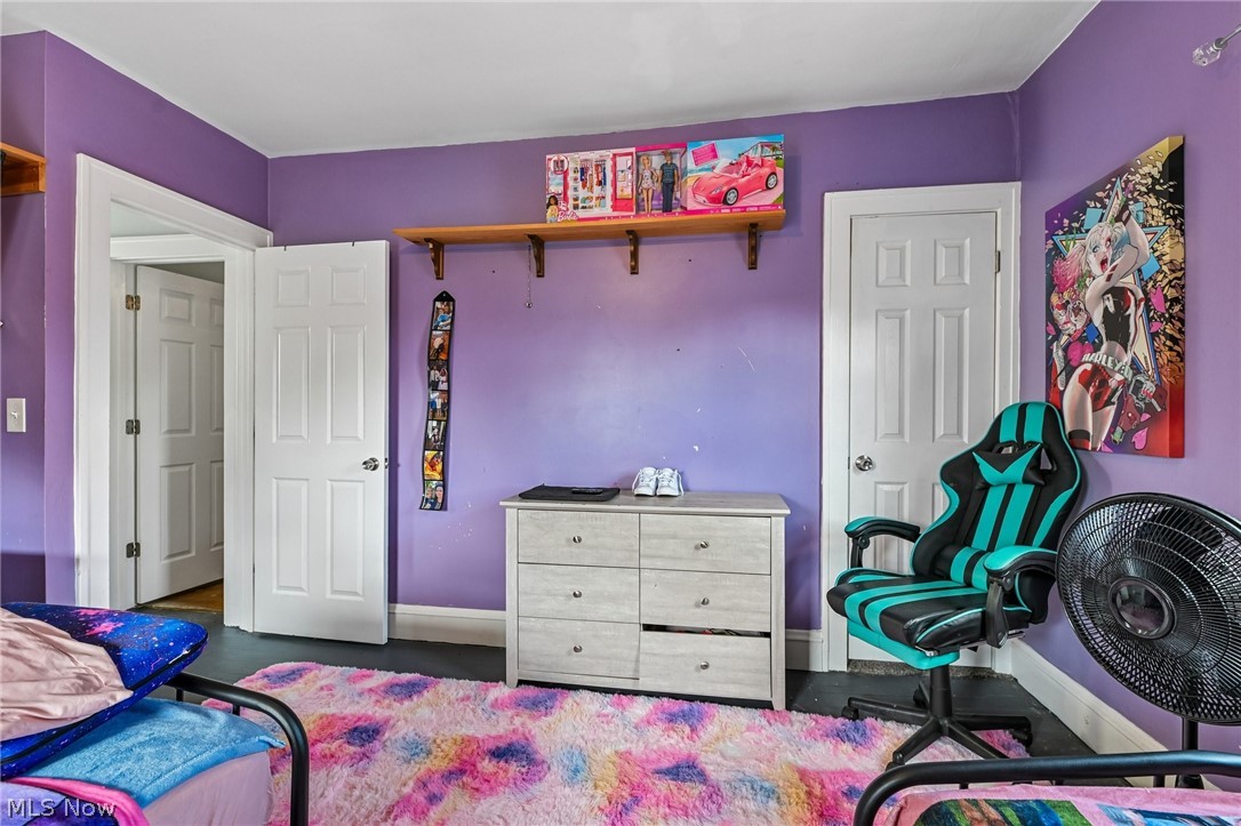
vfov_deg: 73.7
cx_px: 620
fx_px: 551
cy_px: 413
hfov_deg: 96.8
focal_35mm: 16
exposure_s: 1/125
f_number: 6.3
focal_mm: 16
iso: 1000
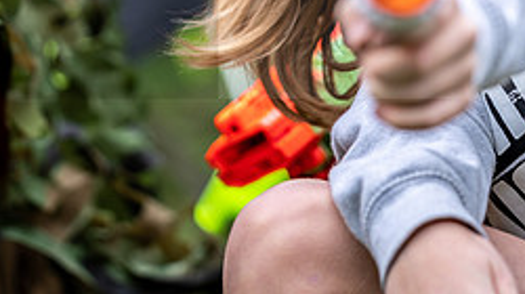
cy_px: -106
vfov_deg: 4.0
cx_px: 220
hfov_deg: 7.2
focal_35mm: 302
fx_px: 4200
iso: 100
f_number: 2.8
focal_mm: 124
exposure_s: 1/160
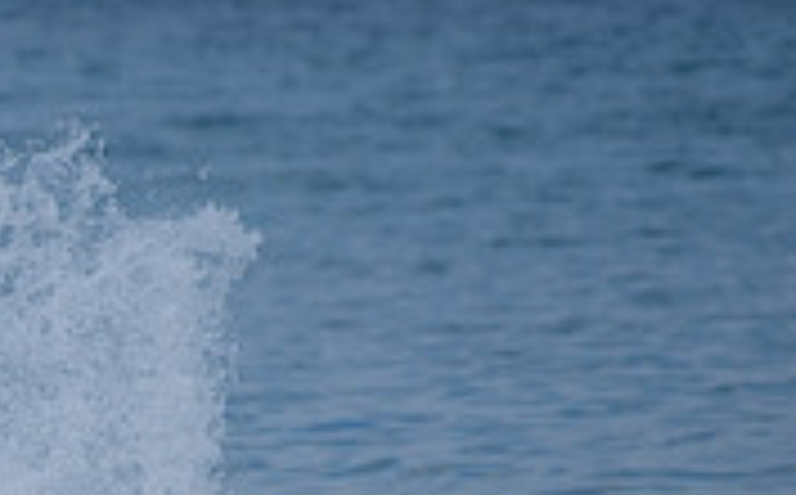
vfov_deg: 0.8
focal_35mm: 1673
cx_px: -247
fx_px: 36236
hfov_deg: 1.3
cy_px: 650
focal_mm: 500
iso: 180
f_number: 5.6
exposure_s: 1/2000
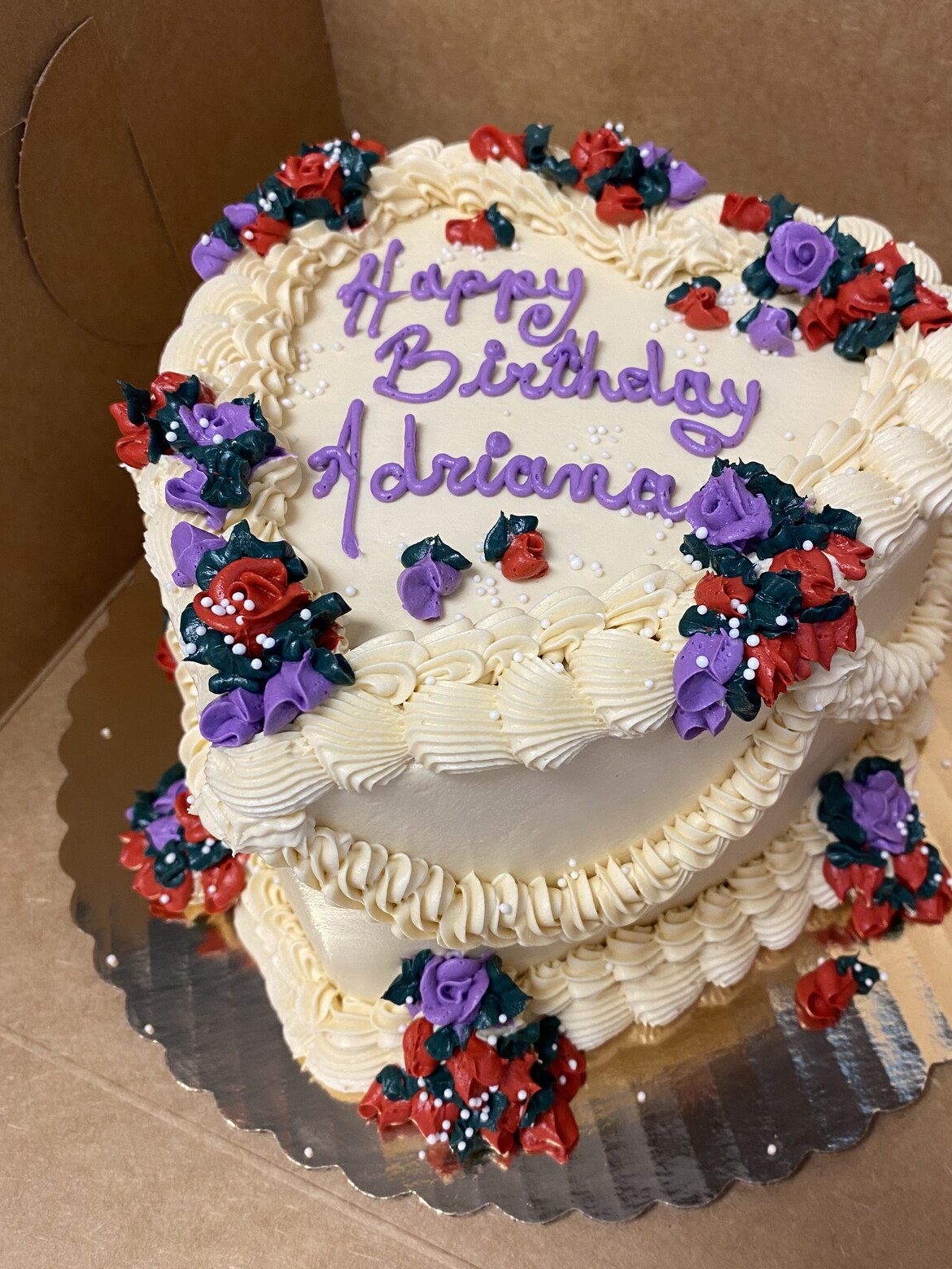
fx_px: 1100
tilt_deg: -51.1
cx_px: 543
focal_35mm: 30
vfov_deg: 60.0
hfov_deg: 46.7
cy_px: 643
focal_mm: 4.25
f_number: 1.8
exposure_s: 1/60
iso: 80
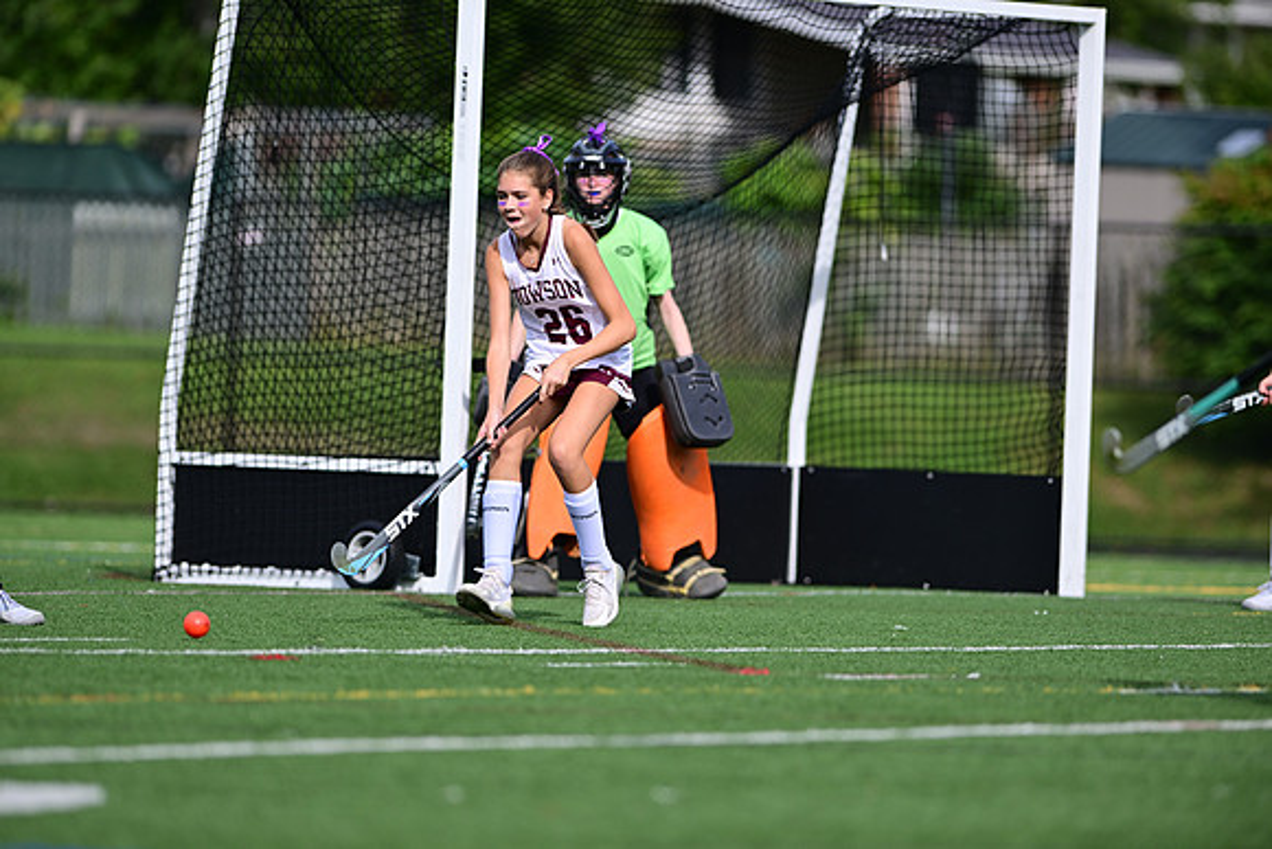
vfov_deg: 4.6
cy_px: 424
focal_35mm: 300
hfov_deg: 6.9
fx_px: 10602
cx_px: 636
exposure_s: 1/1000
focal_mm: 300
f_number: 2.8
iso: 90
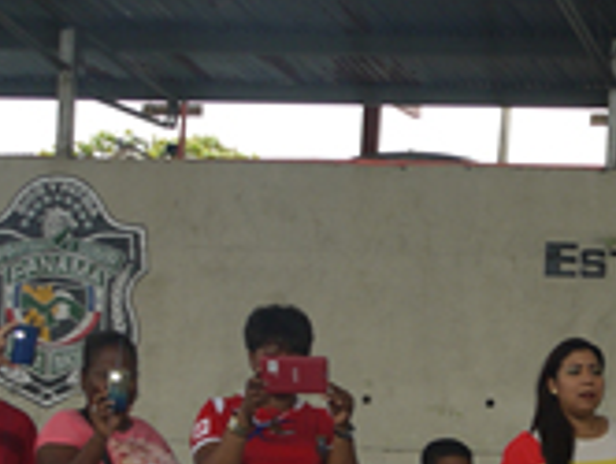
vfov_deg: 11.0
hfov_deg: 13.7
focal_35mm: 131
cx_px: 1039
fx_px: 2335
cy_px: 650
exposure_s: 1/160
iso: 100
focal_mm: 17
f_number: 5
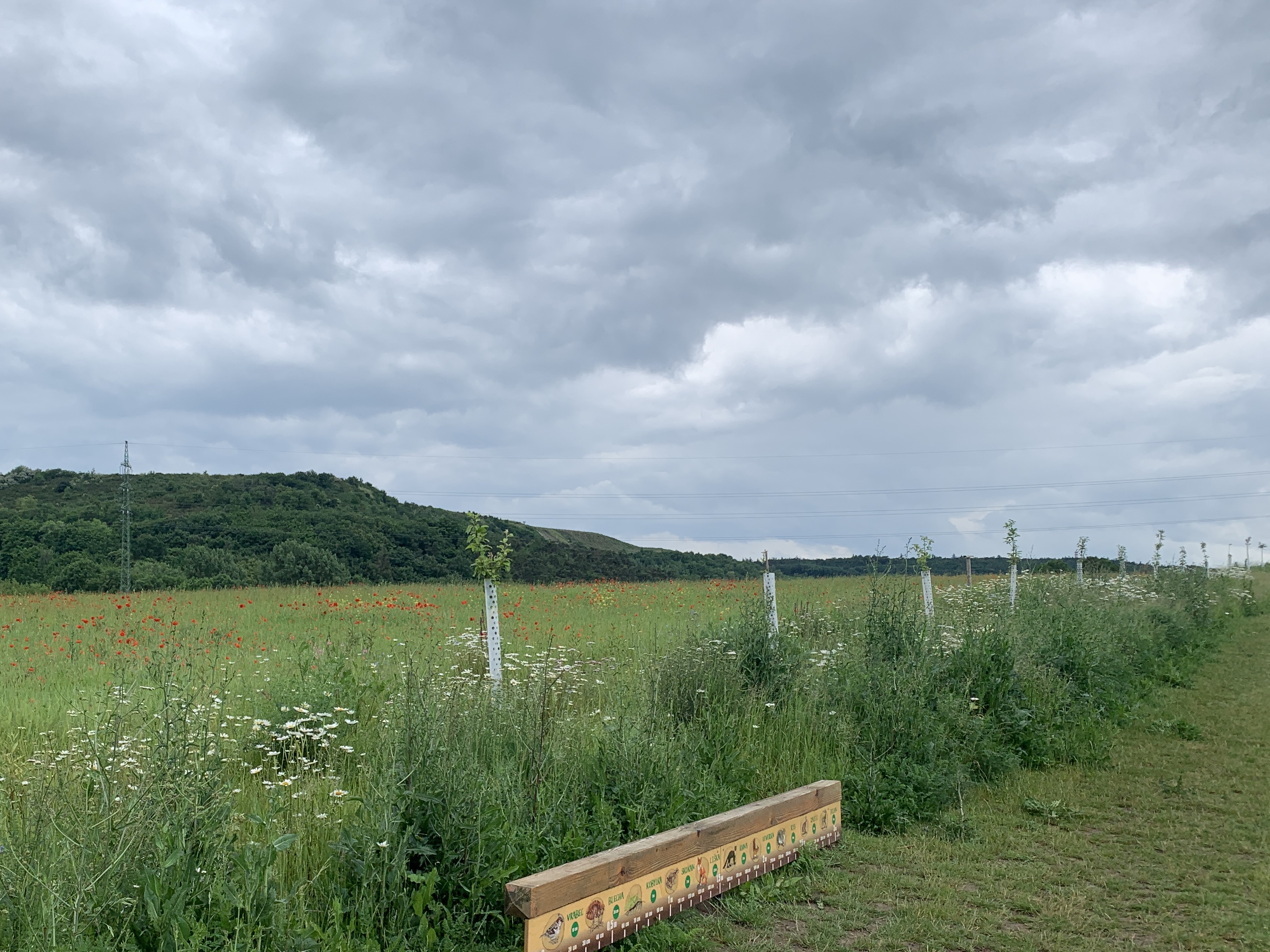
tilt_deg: -1.4
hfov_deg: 50.8
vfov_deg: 39.4
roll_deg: +0.9
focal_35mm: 36
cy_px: 600
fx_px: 1321
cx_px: 471
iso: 25
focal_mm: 4.25
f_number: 1.8
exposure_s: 1/783
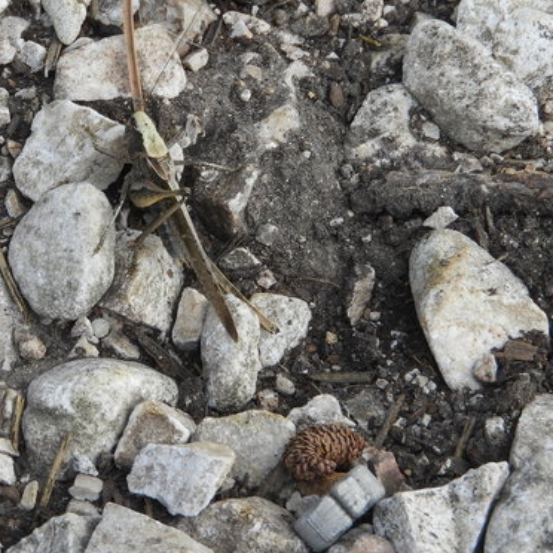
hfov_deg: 3.5
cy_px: 126
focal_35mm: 507
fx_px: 9163
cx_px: 117
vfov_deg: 3.5
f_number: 5.5
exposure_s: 1/160
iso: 100
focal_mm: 44.8
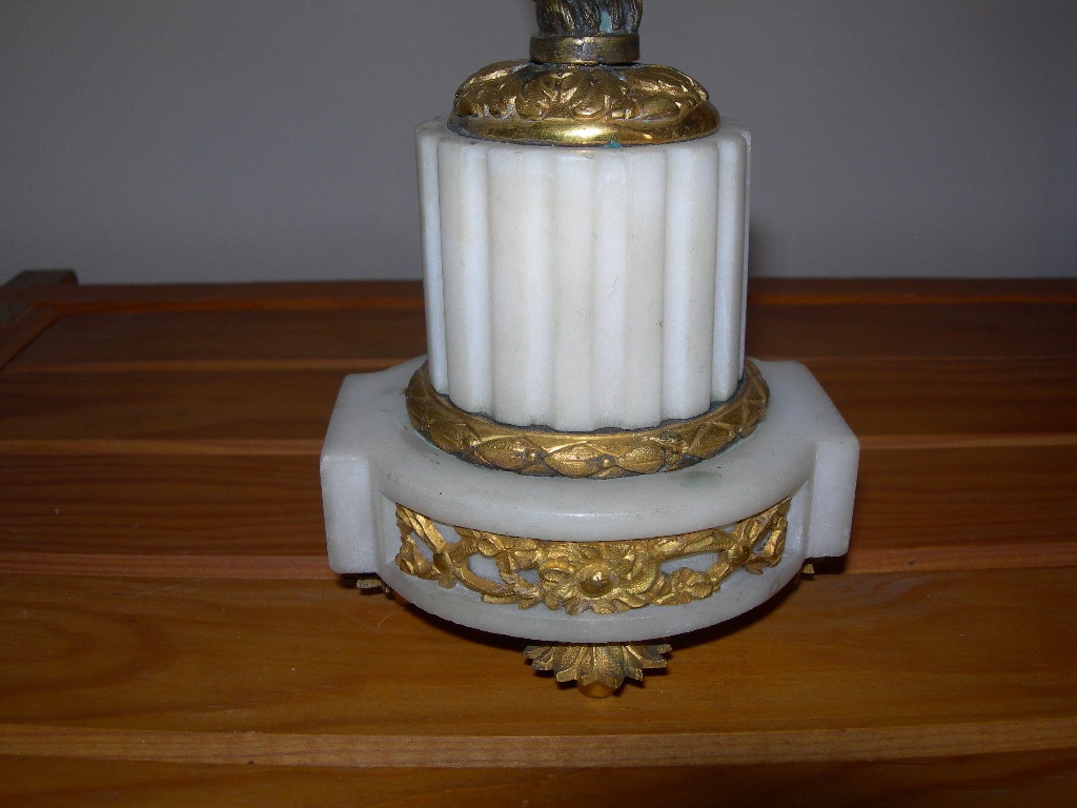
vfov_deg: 37.7
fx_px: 1182
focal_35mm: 38
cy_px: 404
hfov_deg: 49.0
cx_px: 538
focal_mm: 7.8
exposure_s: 1/60.1
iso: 50
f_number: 4.8
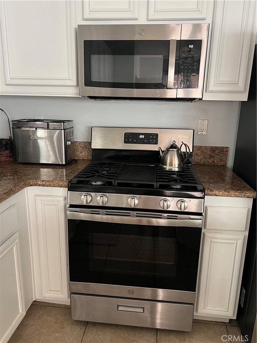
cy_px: 172
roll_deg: -1.8
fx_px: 257
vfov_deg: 67.3
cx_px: 128
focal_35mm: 26
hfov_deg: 53.1
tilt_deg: -13.8
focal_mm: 5.7
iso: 250
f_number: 1.5
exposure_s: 1/60
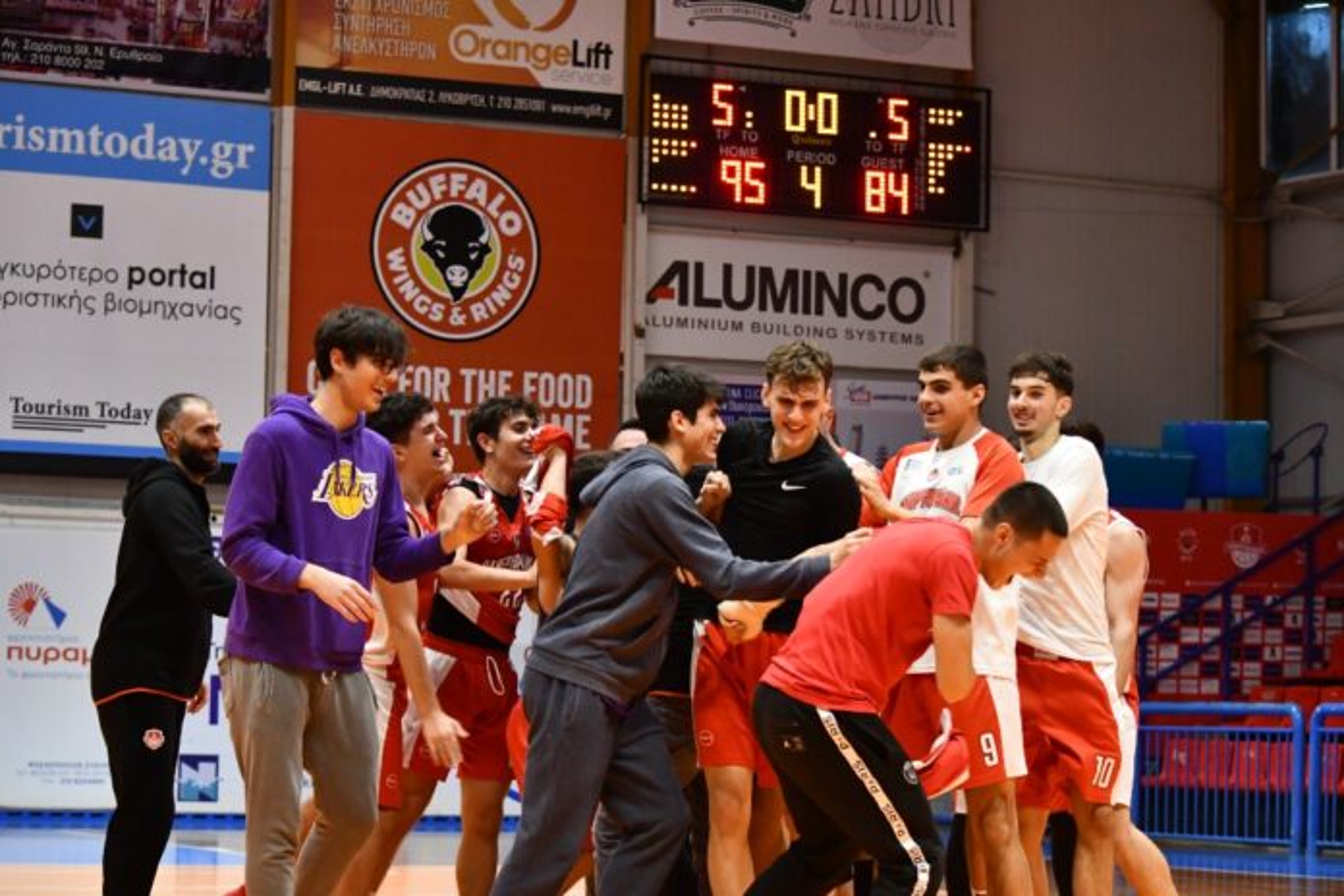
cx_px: 672
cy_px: 448
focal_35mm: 105
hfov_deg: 19.5
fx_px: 3920
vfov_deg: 13.0
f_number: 4.5
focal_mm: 70
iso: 4000
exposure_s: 1/320
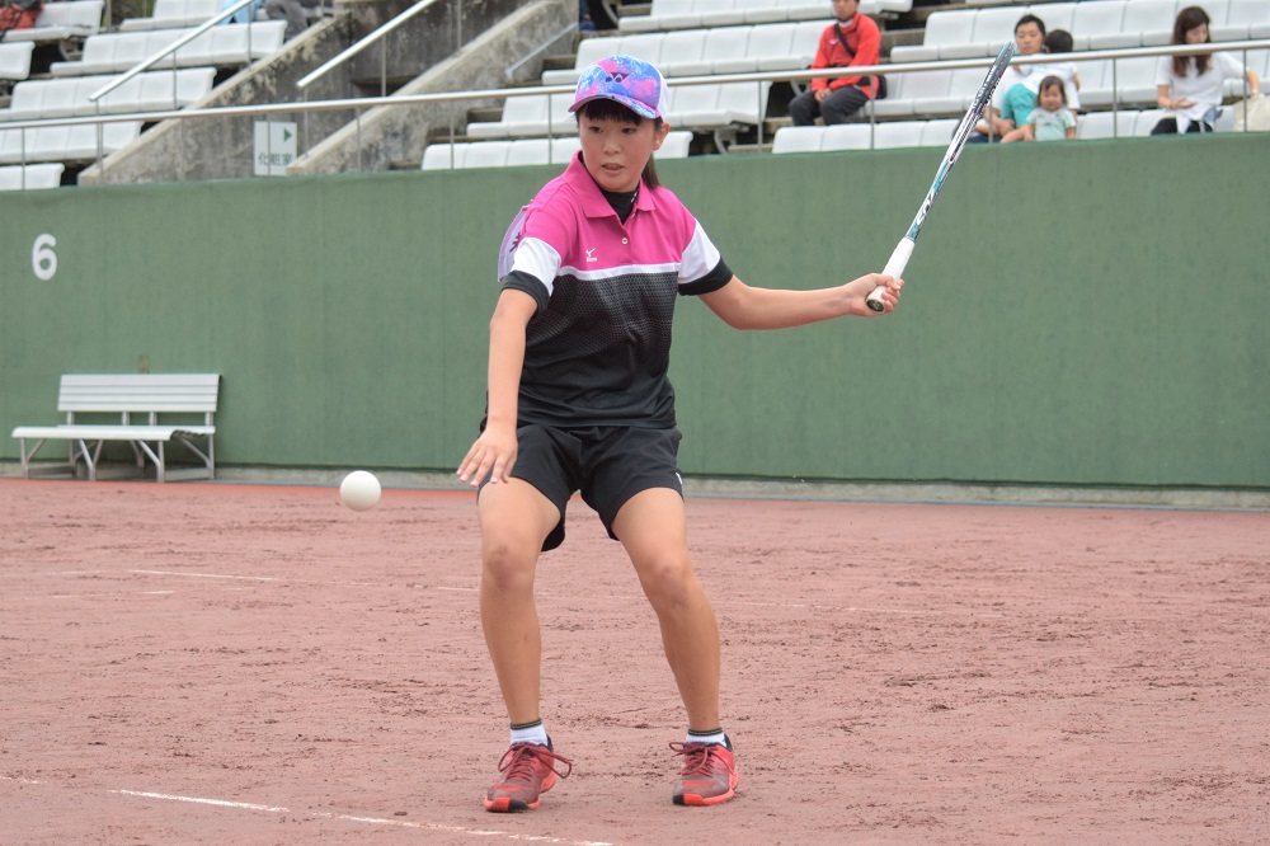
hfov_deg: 21.9
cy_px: 423
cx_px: 635
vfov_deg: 14.7
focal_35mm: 93
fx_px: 3280
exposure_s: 1/1600
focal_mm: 62
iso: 1250
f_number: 4.5
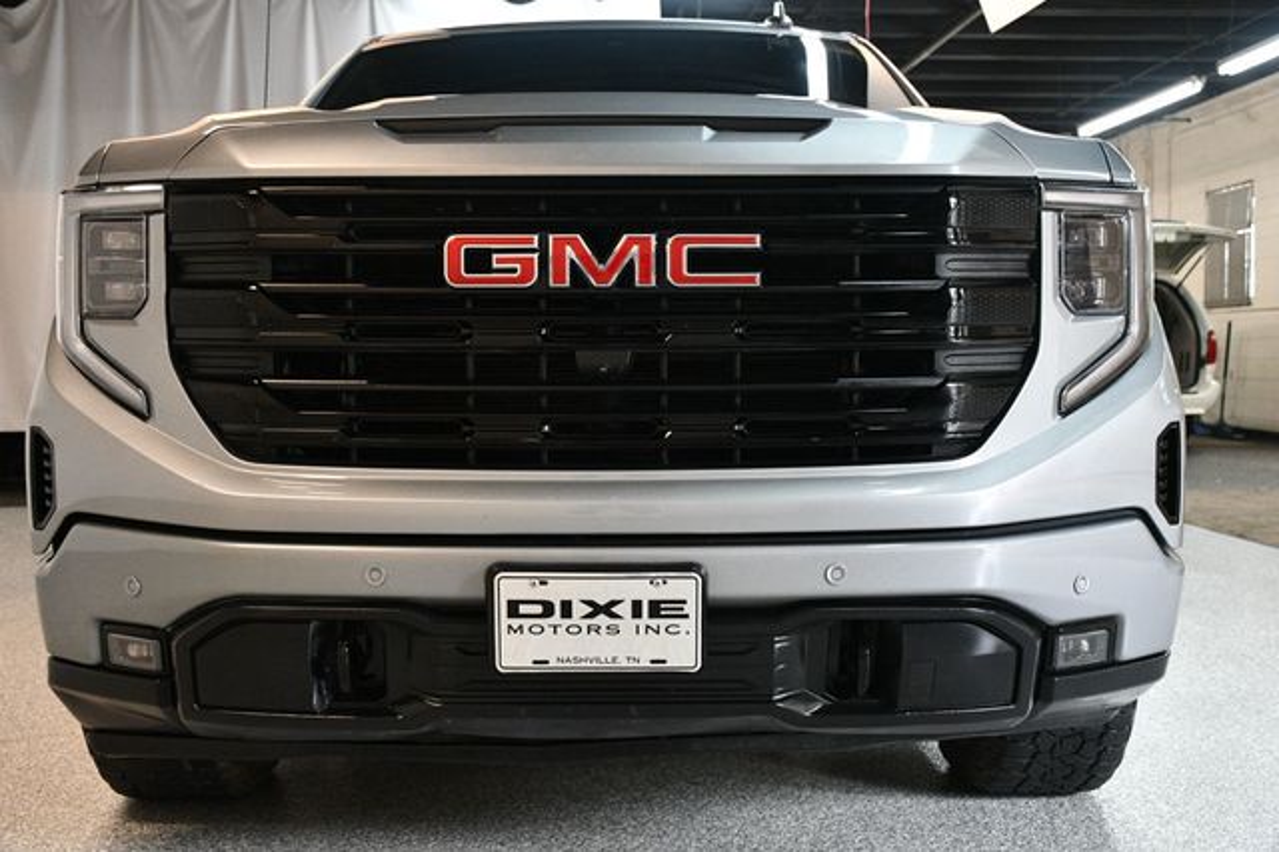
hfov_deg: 48.5
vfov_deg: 33.4
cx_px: 640
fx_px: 1420
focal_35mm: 40
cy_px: 426
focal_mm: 27
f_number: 4
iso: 2200
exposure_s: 1/125
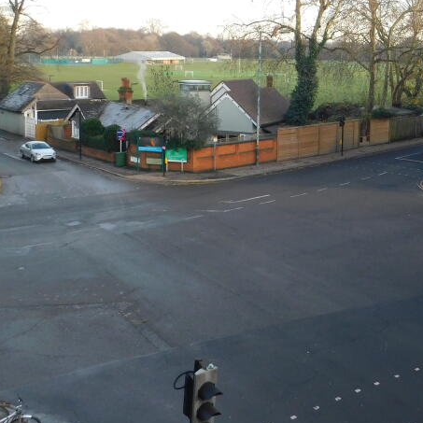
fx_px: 636
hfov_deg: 34.9
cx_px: 373
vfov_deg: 35.9
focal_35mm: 46
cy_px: 100
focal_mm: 4
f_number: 3
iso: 125
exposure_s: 1/125
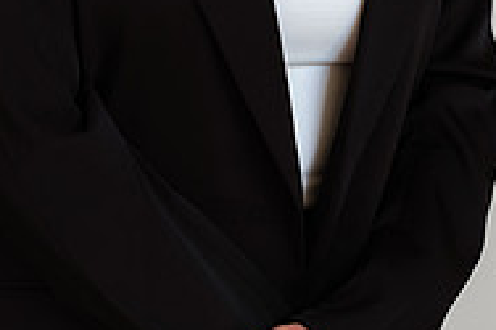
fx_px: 2808
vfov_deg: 6.6
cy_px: -161
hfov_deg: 10.1
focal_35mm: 204
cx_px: 198
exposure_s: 1/160
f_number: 2.8
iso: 50
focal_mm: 85
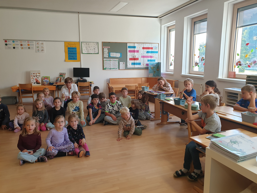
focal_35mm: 26
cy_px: 96
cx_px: 128
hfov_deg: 67.3
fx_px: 193
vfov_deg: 53.1
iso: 80
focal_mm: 4.3
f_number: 2.4
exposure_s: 1/50
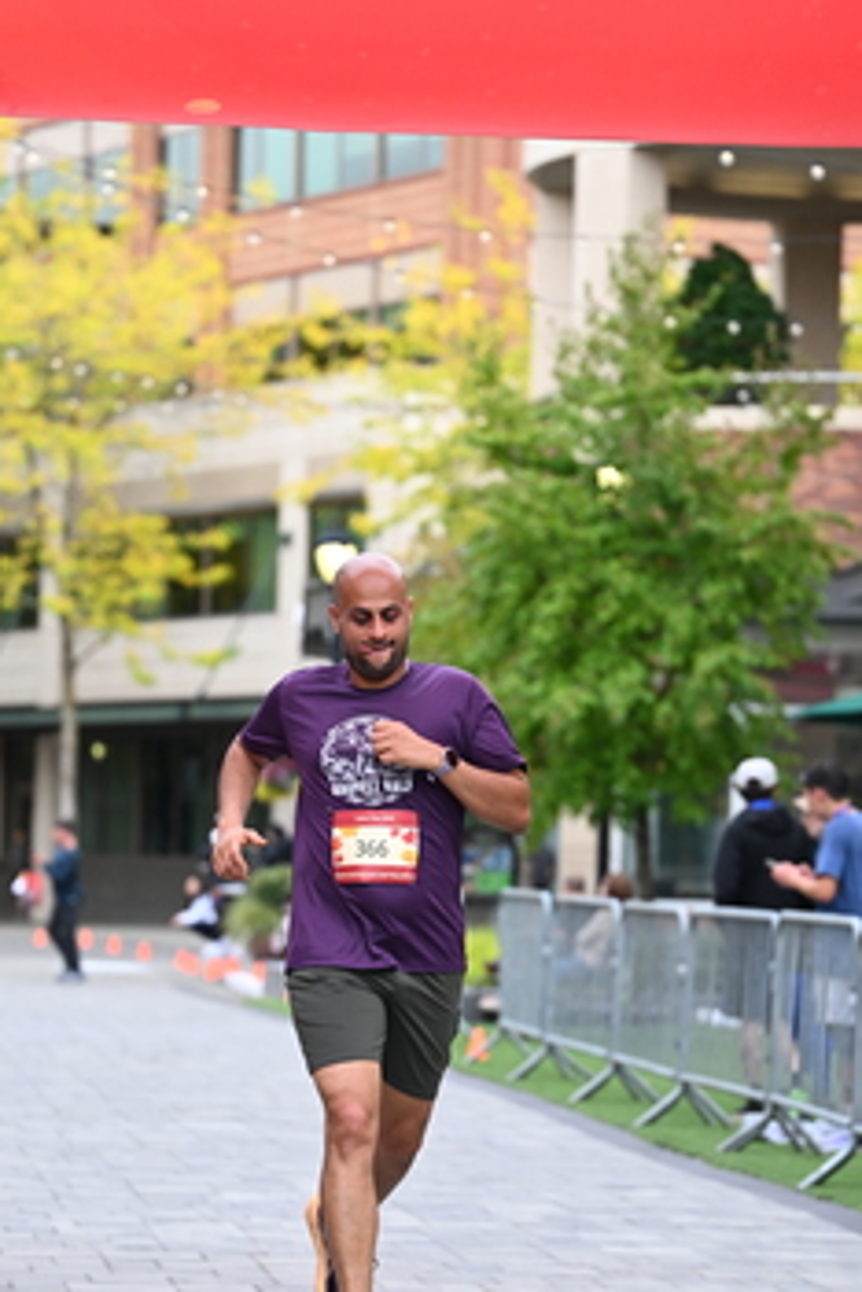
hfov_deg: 9.5
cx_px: 374
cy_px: 736
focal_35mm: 144
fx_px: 5172
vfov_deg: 14.2
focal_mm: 92
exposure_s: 1/1600
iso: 640
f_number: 2.8
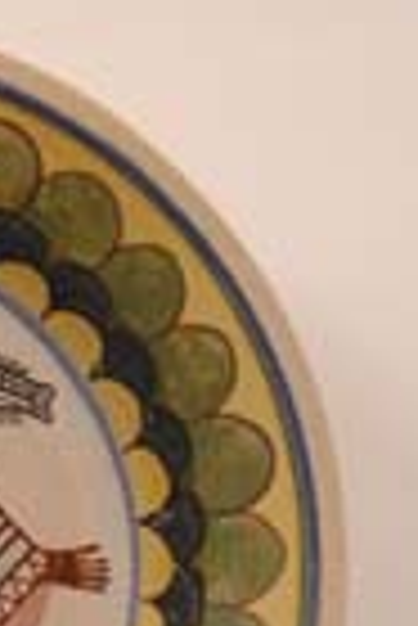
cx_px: -187
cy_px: 547
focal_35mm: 156
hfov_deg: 8.6
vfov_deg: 13.1
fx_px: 2710
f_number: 5.6
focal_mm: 34
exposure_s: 1/5
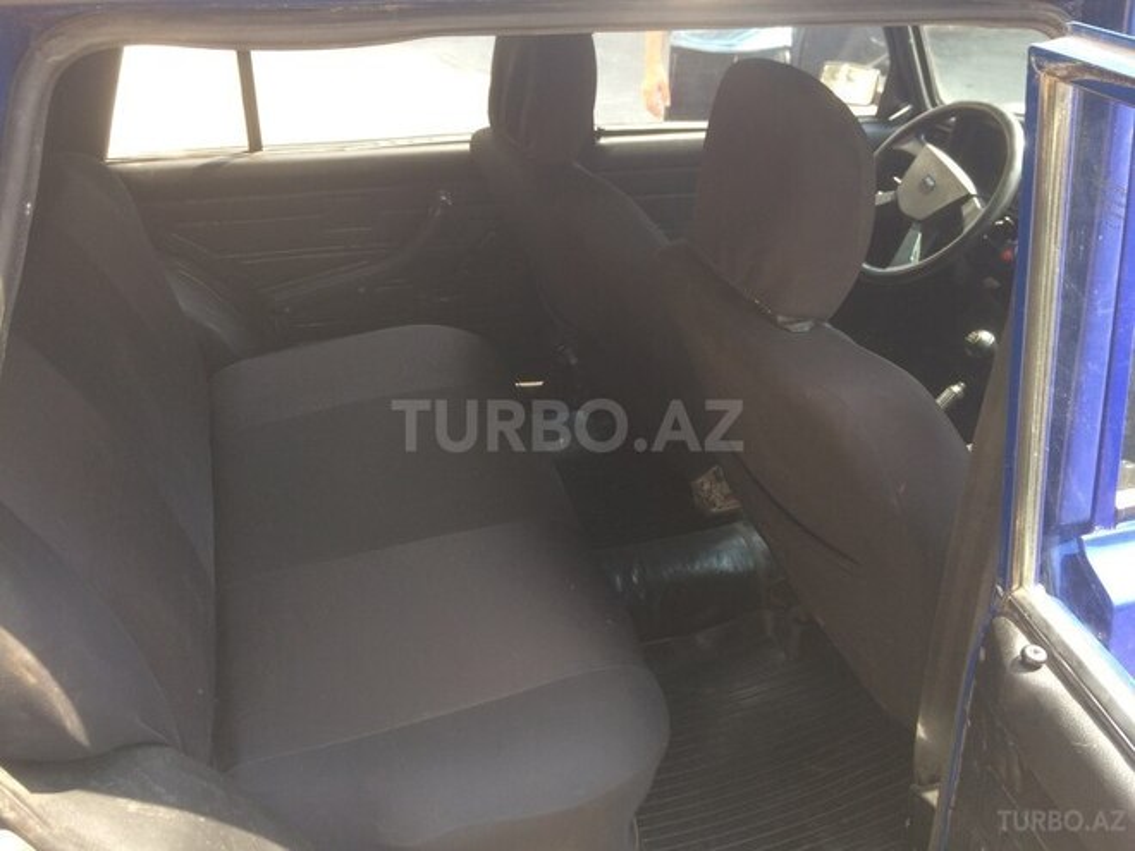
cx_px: 568
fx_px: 951
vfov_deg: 48.2
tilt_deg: -26.5
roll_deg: -0.2
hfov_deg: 61.7
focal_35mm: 29
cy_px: 426
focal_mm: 4.15
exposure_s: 1/100
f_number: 2.2
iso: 32
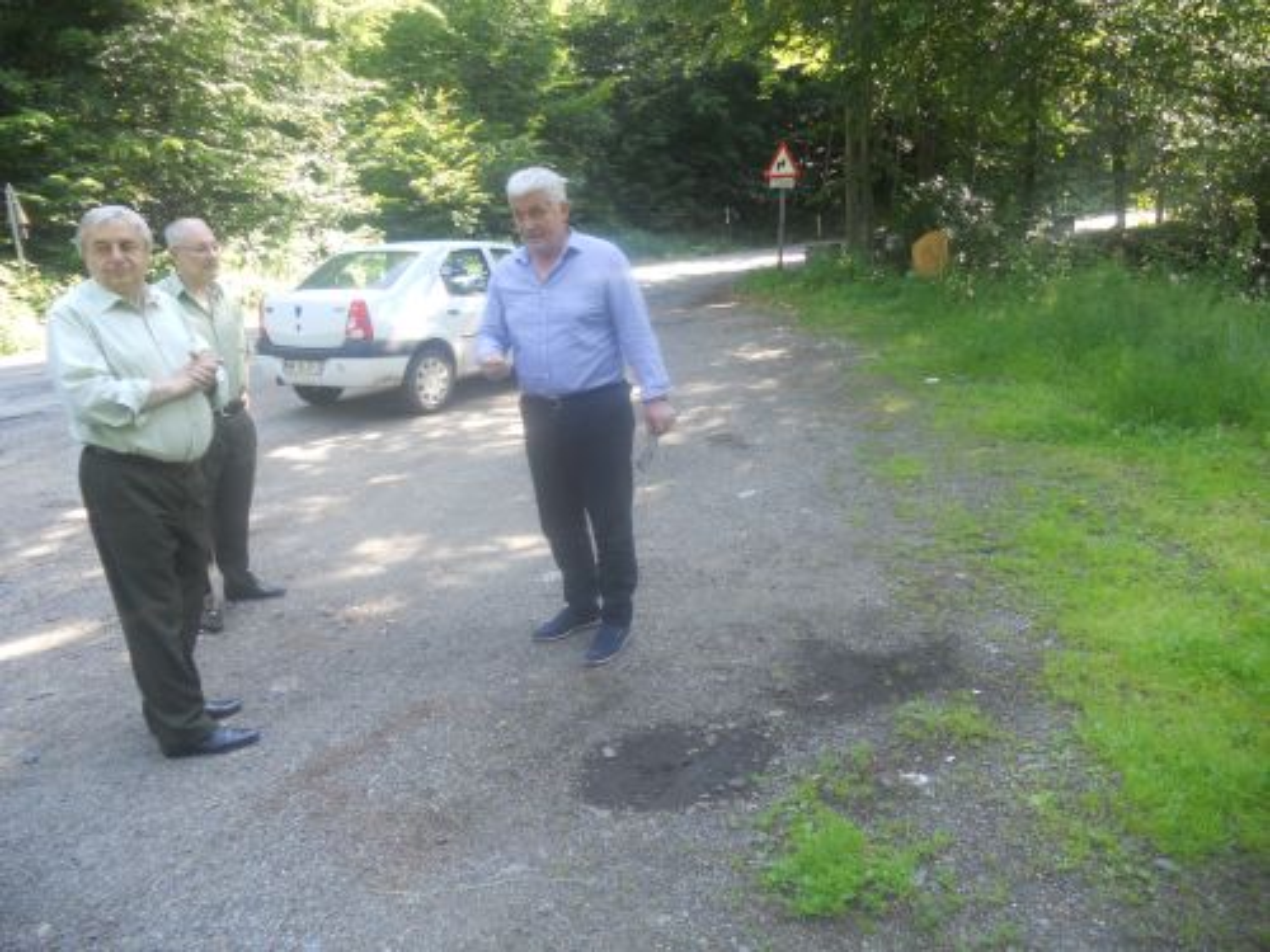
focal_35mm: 27
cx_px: 635
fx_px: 991
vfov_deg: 51.4
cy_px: 476
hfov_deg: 65.3
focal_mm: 4.9
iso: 80
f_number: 3.2
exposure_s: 1/40
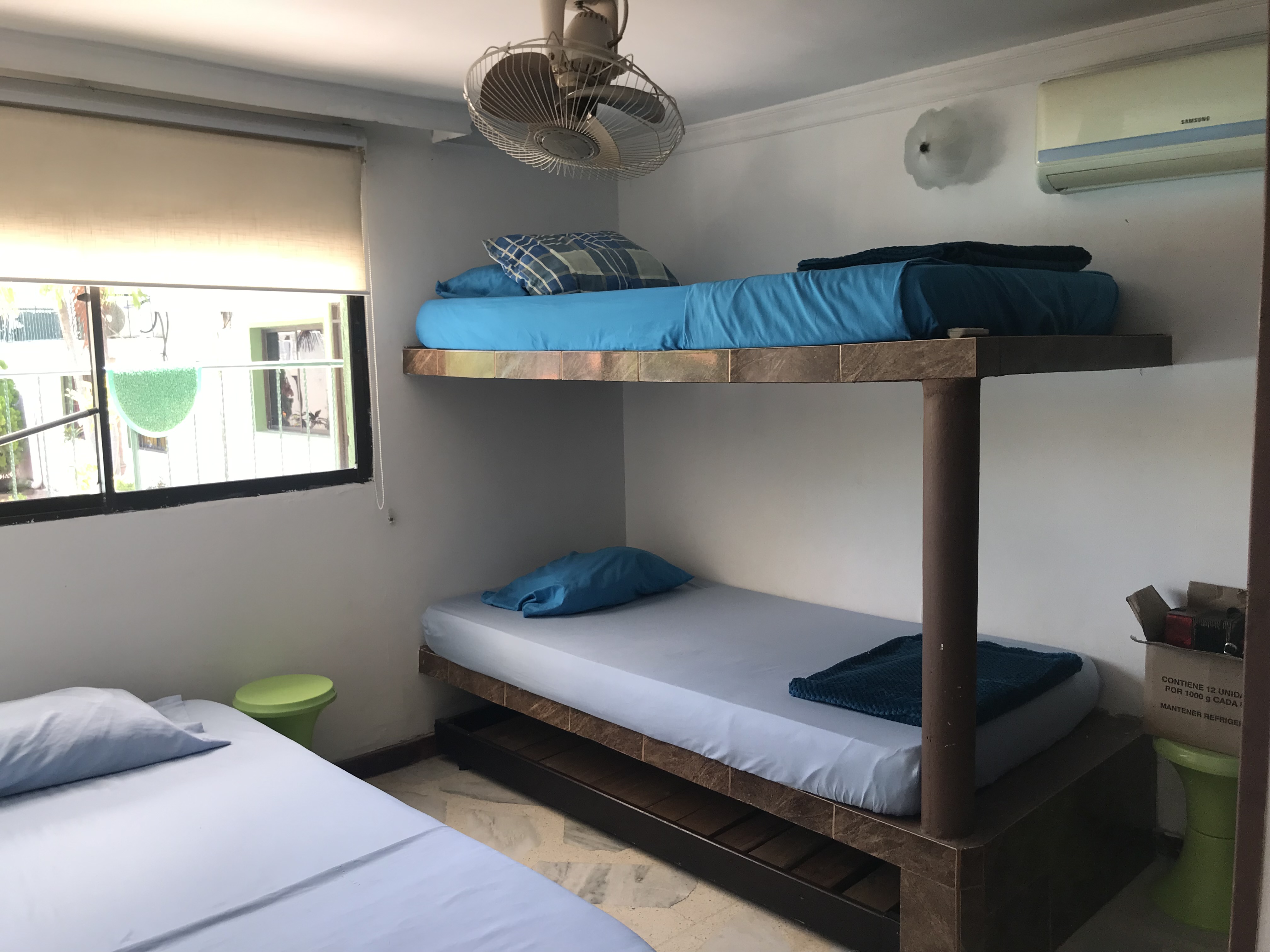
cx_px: 635
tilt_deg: -5.0
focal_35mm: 28
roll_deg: +1.2
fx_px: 1027
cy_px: 476
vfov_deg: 49.7
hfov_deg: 63.4
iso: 25
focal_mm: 3.99
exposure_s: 1/40
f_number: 1.8
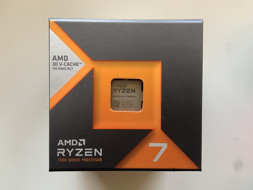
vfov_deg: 53.1
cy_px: 95
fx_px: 190
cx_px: 126
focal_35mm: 26
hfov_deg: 67.3
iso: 100
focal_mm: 4.25
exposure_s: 1/107
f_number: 1.8
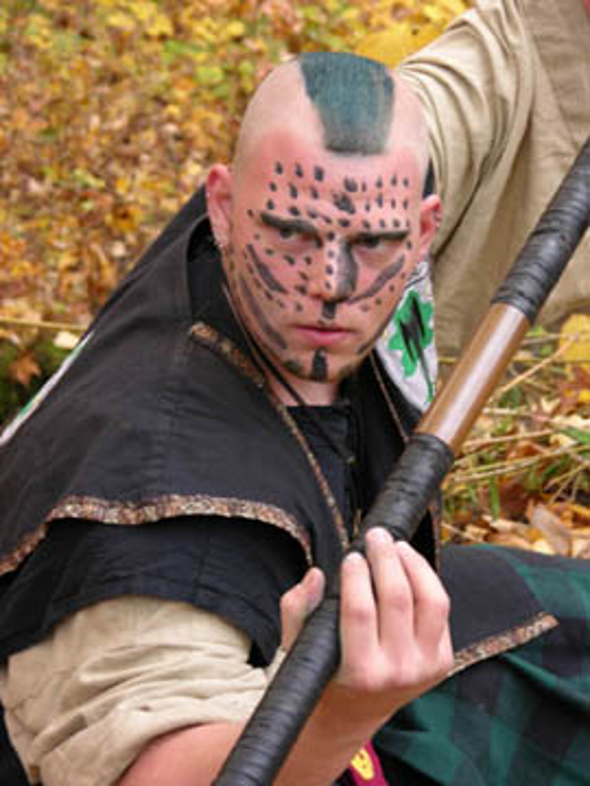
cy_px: 393
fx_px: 2954
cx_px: 295
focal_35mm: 130
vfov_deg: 15.2
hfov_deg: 11.4
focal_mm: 31.9
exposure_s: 1/6.4
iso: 50
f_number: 3.8
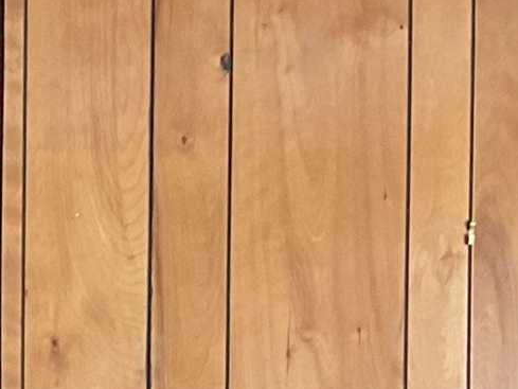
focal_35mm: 182
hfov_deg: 9.7
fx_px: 2724
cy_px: 658
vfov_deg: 7.9
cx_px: -671
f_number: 1.8
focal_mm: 3
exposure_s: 1/75
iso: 64
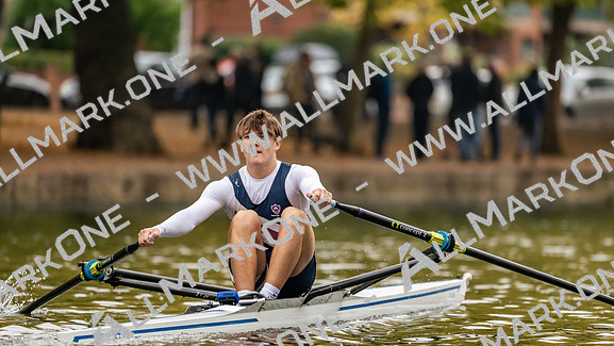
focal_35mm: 421
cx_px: 308
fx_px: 6856
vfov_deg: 2.9
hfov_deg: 5.1
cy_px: 192
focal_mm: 400
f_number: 4.5
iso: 2500
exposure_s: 1/2500
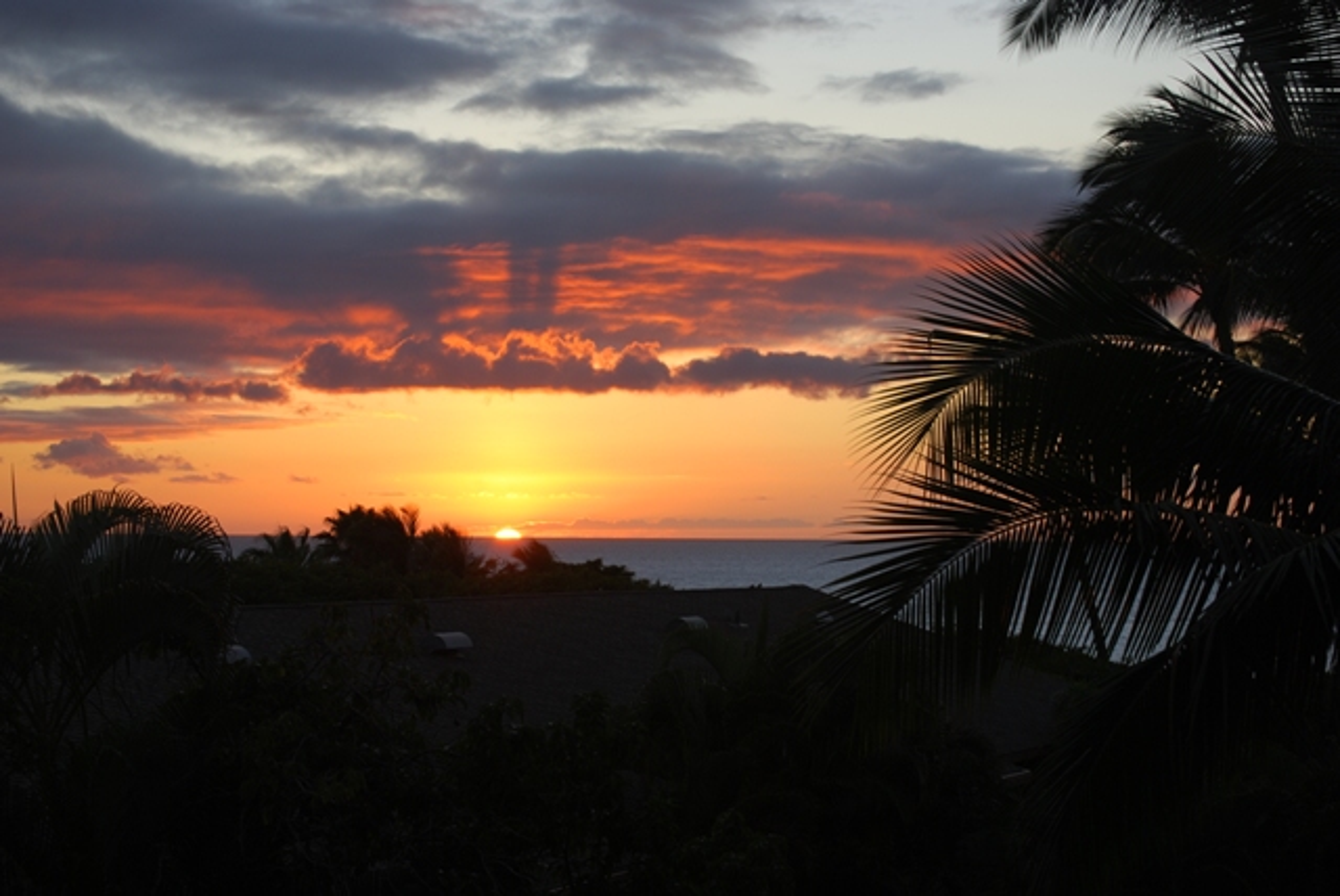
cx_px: 670
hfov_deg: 24.6
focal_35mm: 82
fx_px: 3074
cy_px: 448
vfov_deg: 16.6
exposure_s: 1/60
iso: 100
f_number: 8
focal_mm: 55
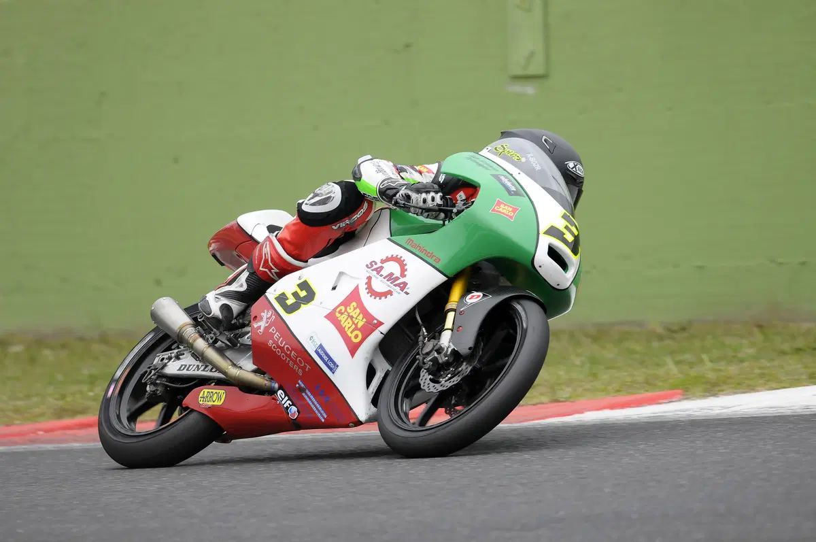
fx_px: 16979
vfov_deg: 1.8
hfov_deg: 2.8
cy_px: 271
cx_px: 408
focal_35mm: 750
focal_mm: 500
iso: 1100
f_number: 4.5
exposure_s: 1/1000
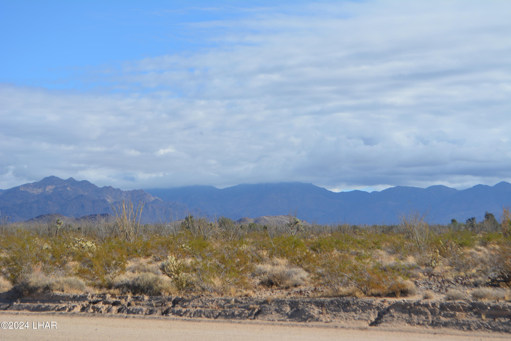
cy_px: 170
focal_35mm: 82
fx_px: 1172
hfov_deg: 24.6
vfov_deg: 16.6
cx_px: 256
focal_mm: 55
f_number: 8
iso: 100
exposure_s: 1/250
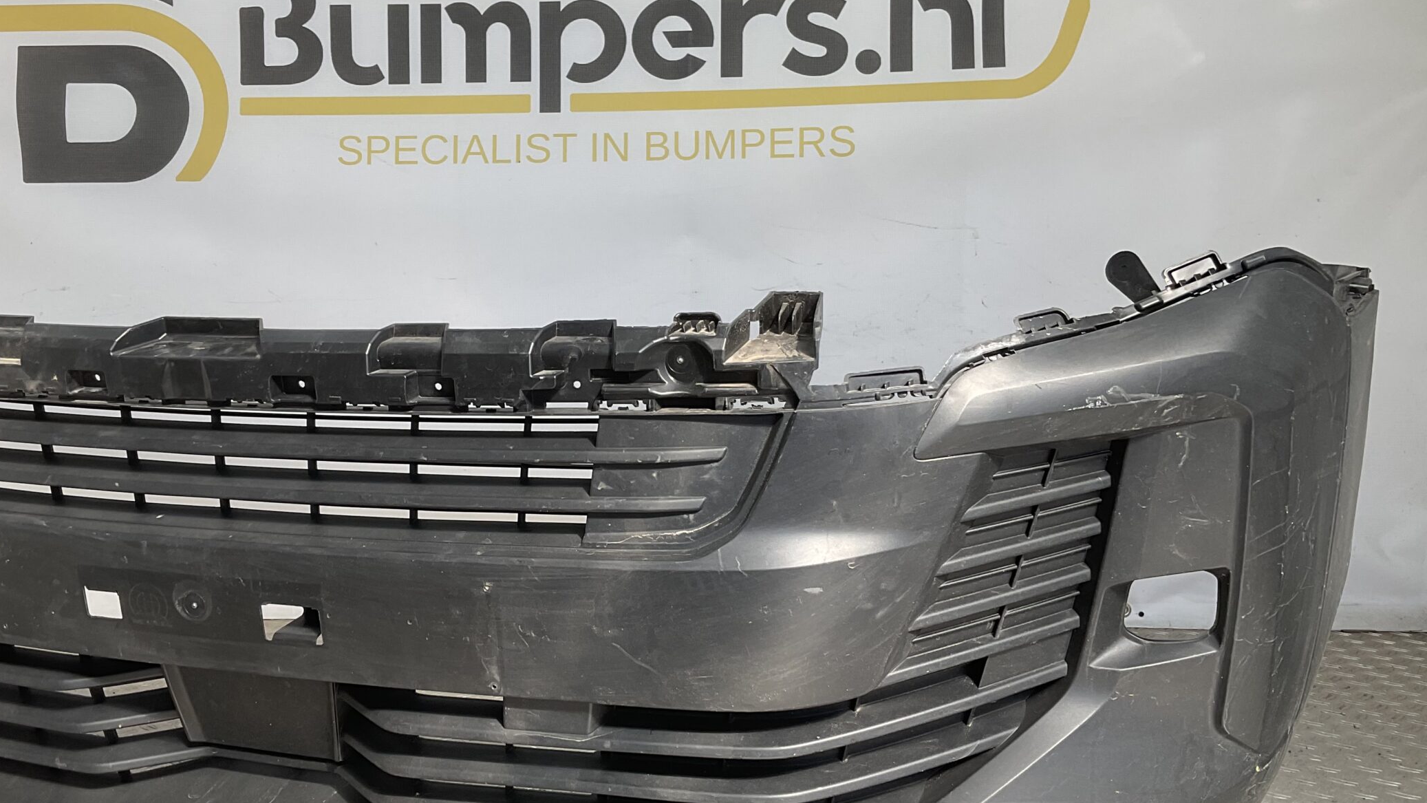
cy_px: 426
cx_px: 568
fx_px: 1476
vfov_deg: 30.4
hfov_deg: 51.3
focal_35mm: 39
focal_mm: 3
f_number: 1.8
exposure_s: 1/249
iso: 16
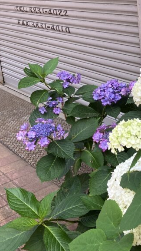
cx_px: 134
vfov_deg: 38.2
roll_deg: +5.6
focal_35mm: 54
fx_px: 359
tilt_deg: -18.1
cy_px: 89
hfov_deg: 21.6
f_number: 1.8
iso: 32
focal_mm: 3.99
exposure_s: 1/365
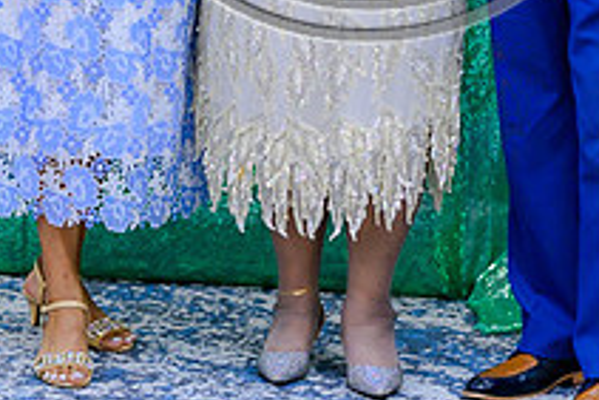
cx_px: 366
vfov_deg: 6.1
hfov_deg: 9.2
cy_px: -221
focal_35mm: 224
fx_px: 3730
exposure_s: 1/100
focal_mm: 70
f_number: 2.8
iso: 320
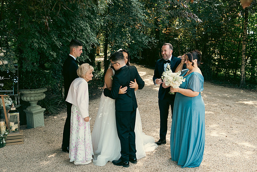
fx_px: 257
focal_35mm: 36
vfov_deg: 36.9
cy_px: 86
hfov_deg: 53.1
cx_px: 128
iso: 400
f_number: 3.5
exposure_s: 1/200
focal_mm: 24
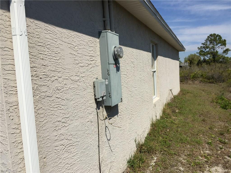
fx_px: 194
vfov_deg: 48.2
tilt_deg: -6.4
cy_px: 86
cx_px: 116
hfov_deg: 61.7
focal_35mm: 29
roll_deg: +4.4
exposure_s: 1/3968
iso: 32
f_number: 2.2
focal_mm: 4.15
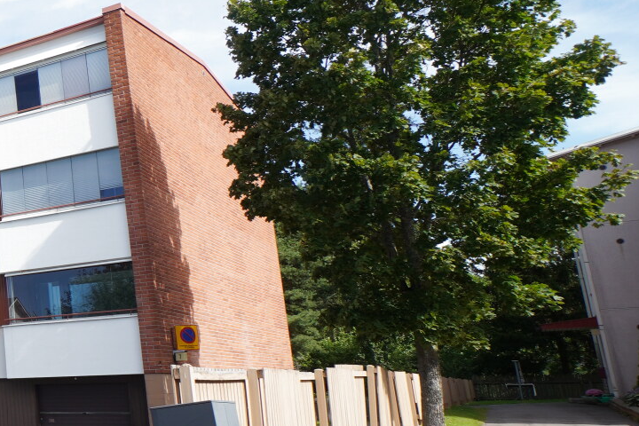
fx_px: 799
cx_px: -280
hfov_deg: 29.7
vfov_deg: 29.8
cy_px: 233
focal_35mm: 45
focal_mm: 10
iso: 100
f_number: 8
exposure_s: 1/160
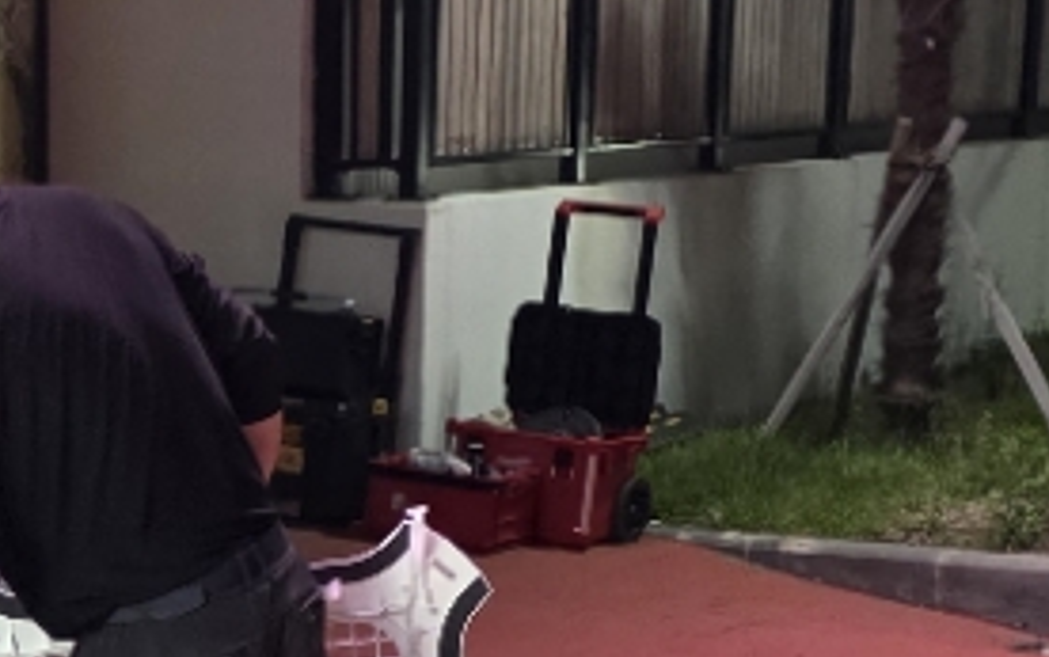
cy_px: 611
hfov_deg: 17.7
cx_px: -125
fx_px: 3233
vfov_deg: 11.5
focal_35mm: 113
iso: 1600
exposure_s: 1/120
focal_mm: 6.25
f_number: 1.7
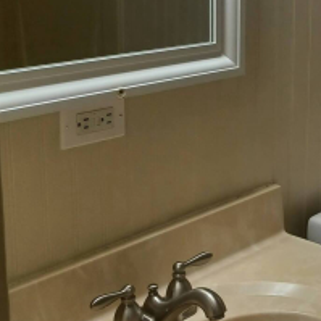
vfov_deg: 23.2
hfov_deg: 21.9
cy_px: 102
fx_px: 776
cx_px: 366
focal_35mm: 74
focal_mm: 4.6
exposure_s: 1/50
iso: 64
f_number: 1.8
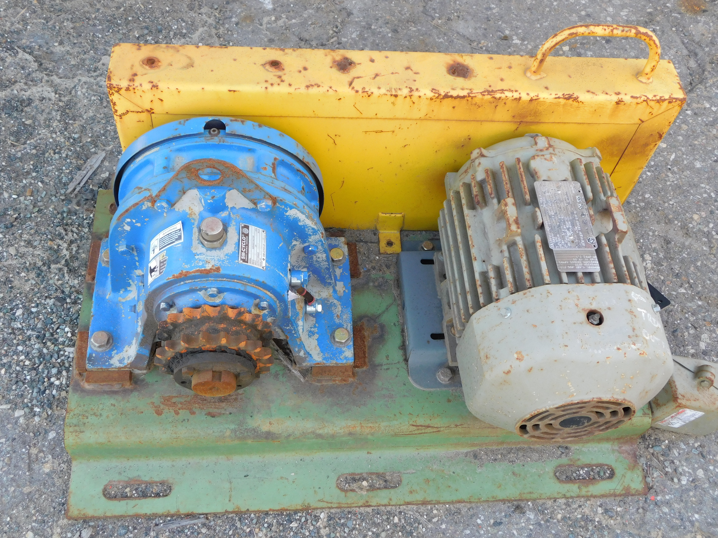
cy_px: 269
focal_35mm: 36
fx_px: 747
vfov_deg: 39.7
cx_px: 359
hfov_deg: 51.4
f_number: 3.5
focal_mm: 6.3
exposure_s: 1/80
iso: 125
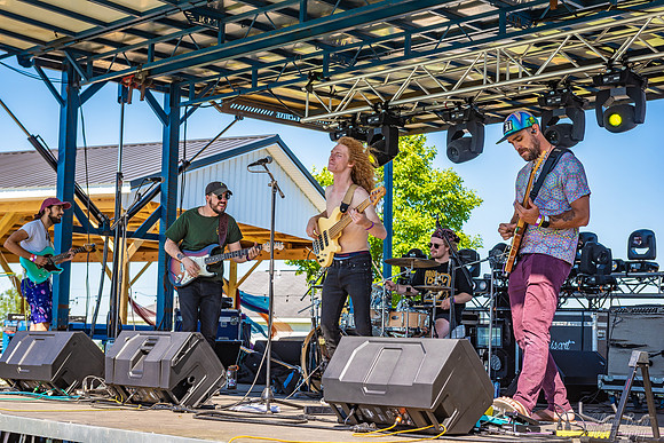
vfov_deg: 22.6
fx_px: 1107
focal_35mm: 60
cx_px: 332
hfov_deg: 33.4
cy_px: 222
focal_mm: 60
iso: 100
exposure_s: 1/200
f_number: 6.3
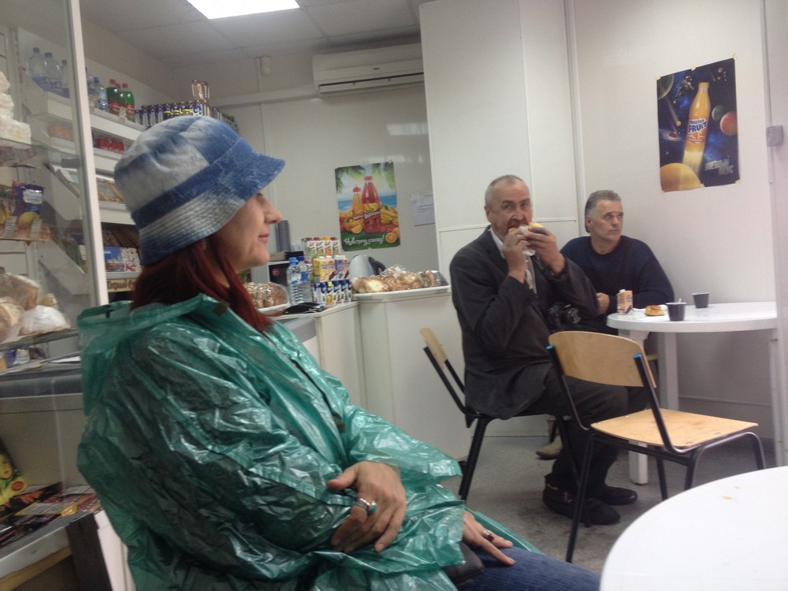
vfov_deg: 40.7
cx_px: 394
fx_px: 797
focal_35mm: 35
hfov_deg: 52.6
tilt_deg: -3.9
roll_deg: +2.5
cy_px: 296
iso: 50
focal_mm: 4.28
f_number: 2.4
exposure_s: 1/24
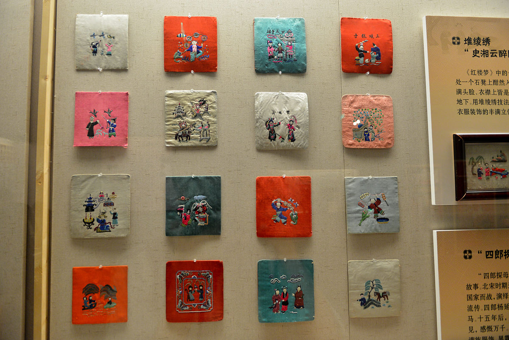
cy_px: 170
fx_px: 339
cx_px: 254
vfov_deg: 53.1
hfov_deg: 73.7
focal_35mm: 24
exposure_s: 1/40
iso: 1600
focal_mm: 24
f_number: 2.8
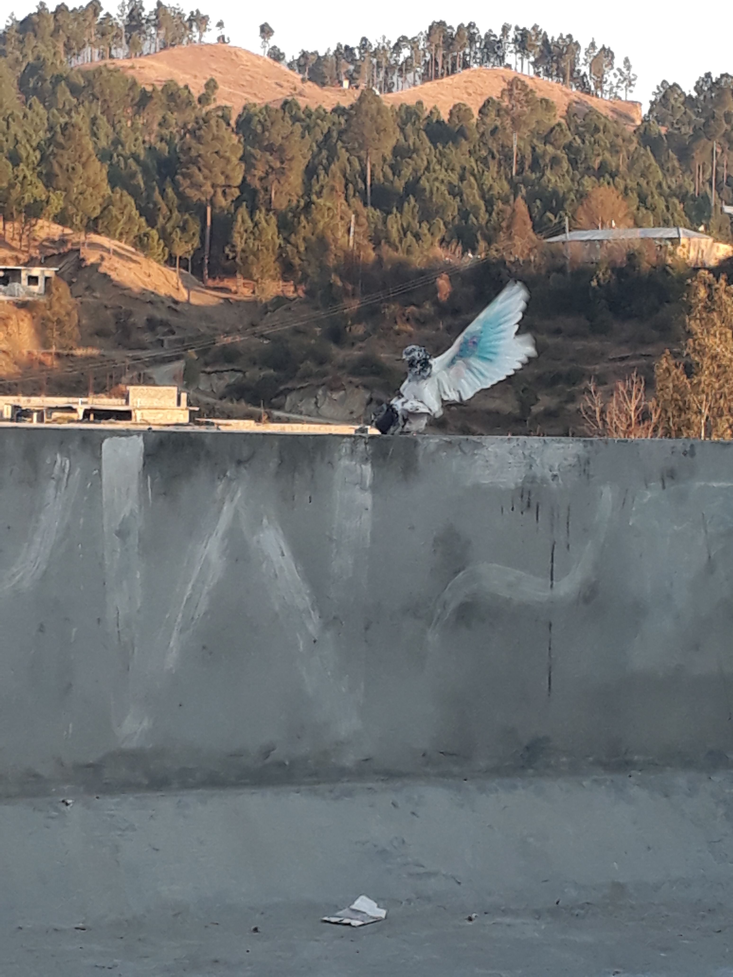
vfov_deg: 65.3
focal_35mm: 27
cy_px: 488
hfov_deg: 51.4
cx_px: 366
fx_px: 762
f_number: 1.9
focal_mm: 3.6
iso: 40
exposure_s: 1/166
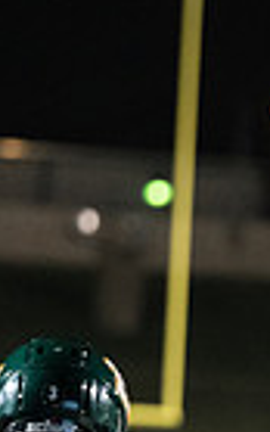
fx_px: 6645
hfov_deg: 2.3
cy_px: 533
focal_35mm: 565
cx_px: 500
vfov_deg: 3.7
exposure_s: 1/1250
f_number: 2.8
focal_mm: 133
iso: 5000
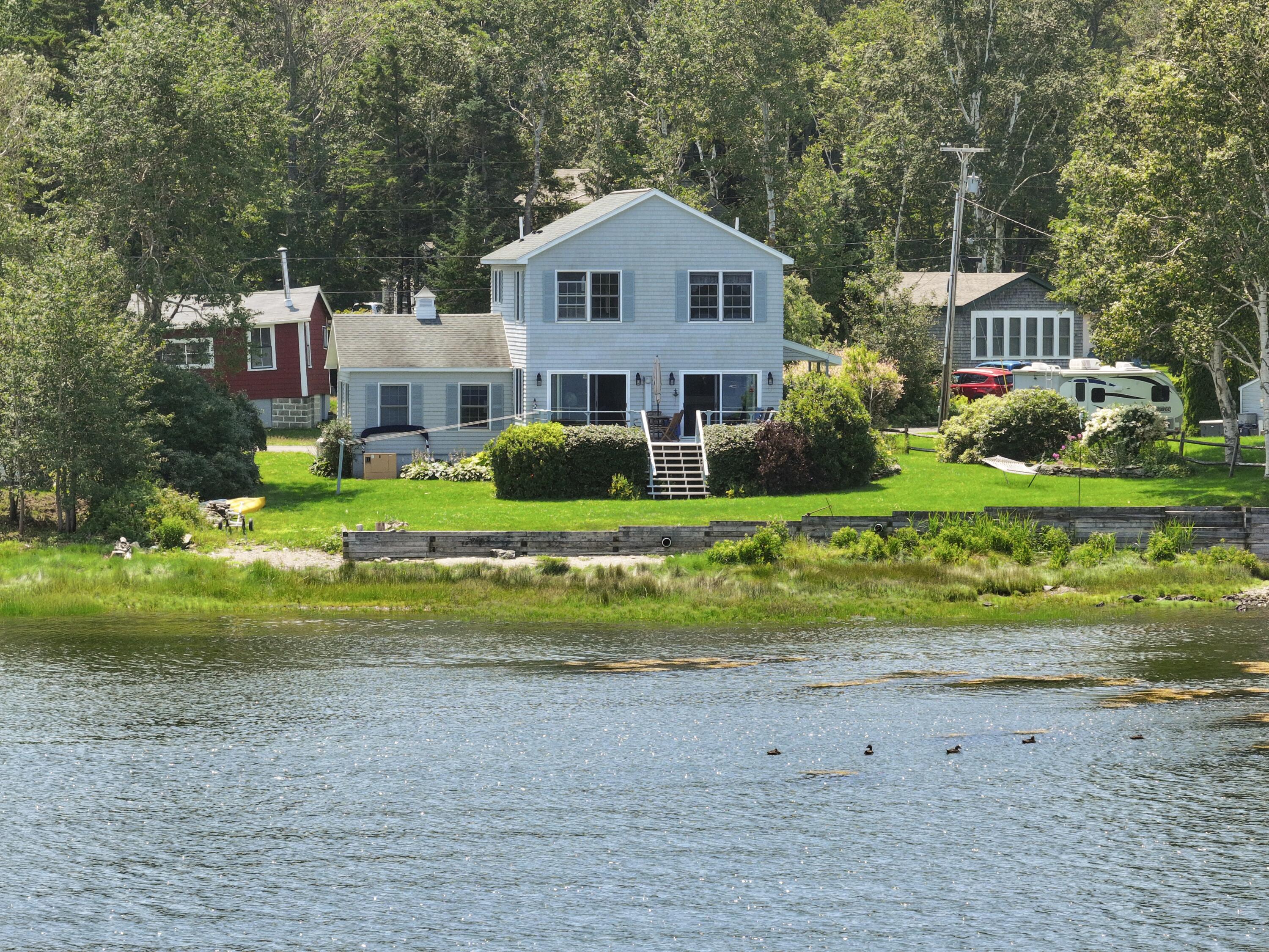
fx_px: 6085
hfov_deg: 11.9
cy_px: 476
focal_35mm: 166
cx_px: 634
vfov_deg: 8.9
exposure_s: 1/500
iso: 100
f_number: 3.4
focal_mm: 30.71
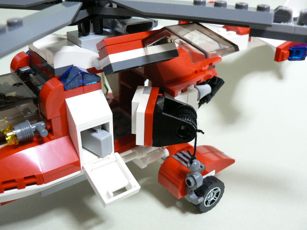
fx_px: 319
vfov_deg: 39.7
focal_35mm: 36
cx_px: 154
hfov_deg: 51.4
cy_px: 115
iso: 200
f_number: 2.8
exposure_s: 1/10
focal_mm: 6
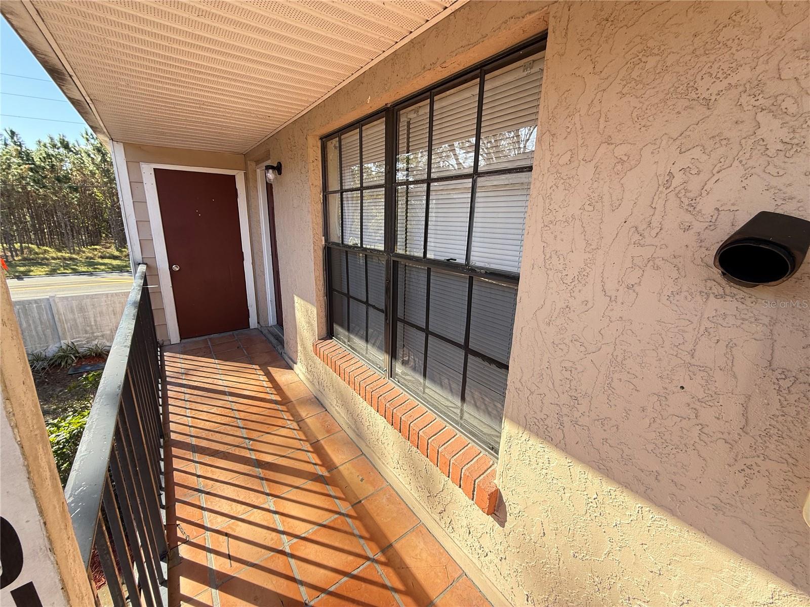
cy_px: 304
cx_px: 405
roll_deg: -1.1
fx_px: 328
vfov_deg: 85.7
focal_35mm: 14
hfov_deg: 102.1
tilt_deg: -14.1
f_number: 2.2
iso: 50
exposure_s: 1/191
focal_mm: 2.22
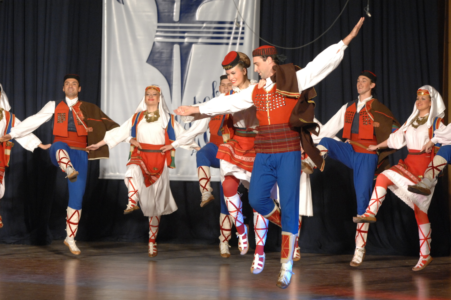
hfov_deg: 10.2
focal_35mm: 202
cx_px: 226
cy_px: 150
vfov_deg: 6.8
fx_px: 2534
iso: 800
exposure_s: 1/250
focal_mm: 135
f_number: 3.2
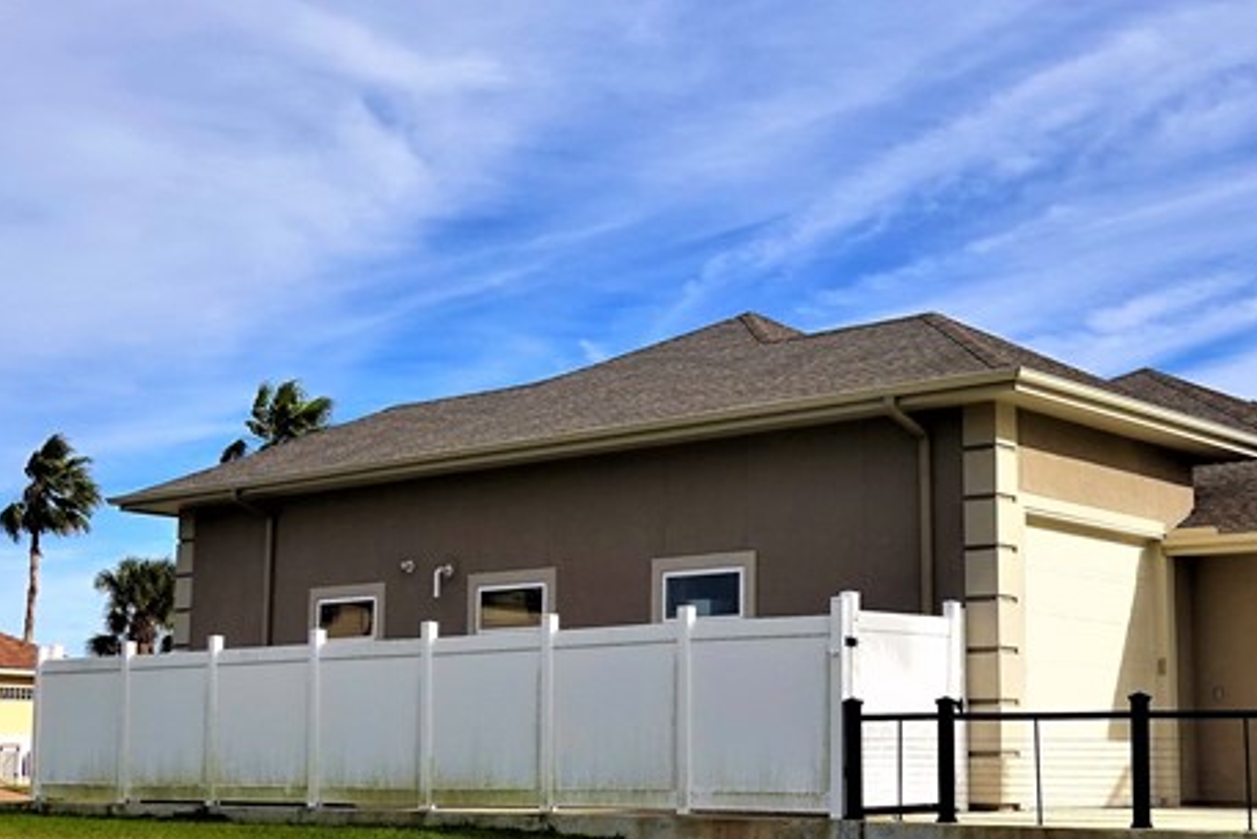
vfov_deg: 23.8
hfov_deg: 35.0
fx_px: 1991
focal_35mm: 57
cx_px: 679
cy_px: 468
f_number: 5.6
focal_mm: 9
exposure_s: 1/1000
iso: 100
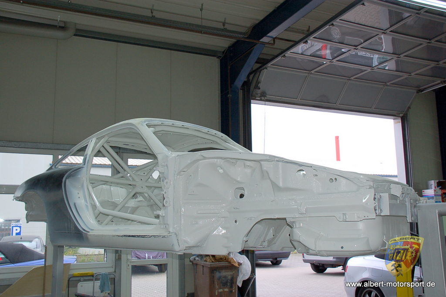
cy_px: 148
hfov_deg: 51.3
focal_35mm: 38
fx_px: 464
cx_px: 223
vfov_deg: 35.4
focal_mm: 25
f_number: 3.8
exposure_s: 1/125
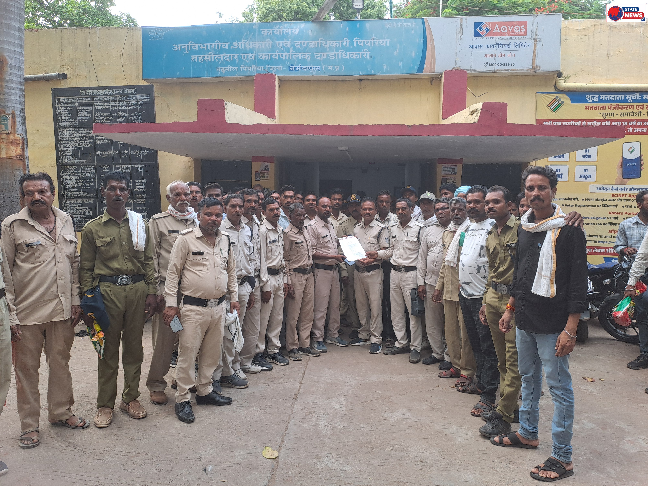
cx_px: 324
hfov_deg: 69.4
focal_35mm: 25
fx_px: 468
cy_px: 243
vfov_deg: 54.9
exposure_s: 1/100
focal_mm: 4.65
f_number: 1.8
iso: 32
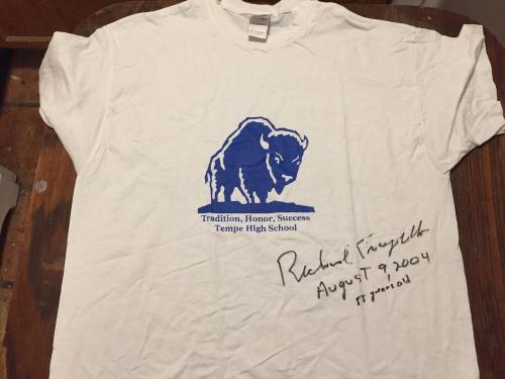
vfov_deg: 48.2
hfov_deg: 61.7
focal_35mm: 29
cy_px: 190
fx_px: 423
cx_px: 252
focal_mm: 4.15
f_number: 2.2
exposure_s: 1/30
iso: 160
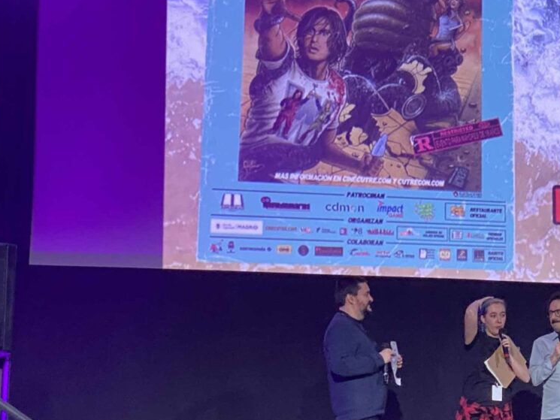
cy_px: 155
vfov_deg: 10.4
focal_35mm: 143
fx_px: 2314
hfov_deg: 13.4
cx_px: 689
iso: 500
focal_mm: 6
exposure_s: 1/33
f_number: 2
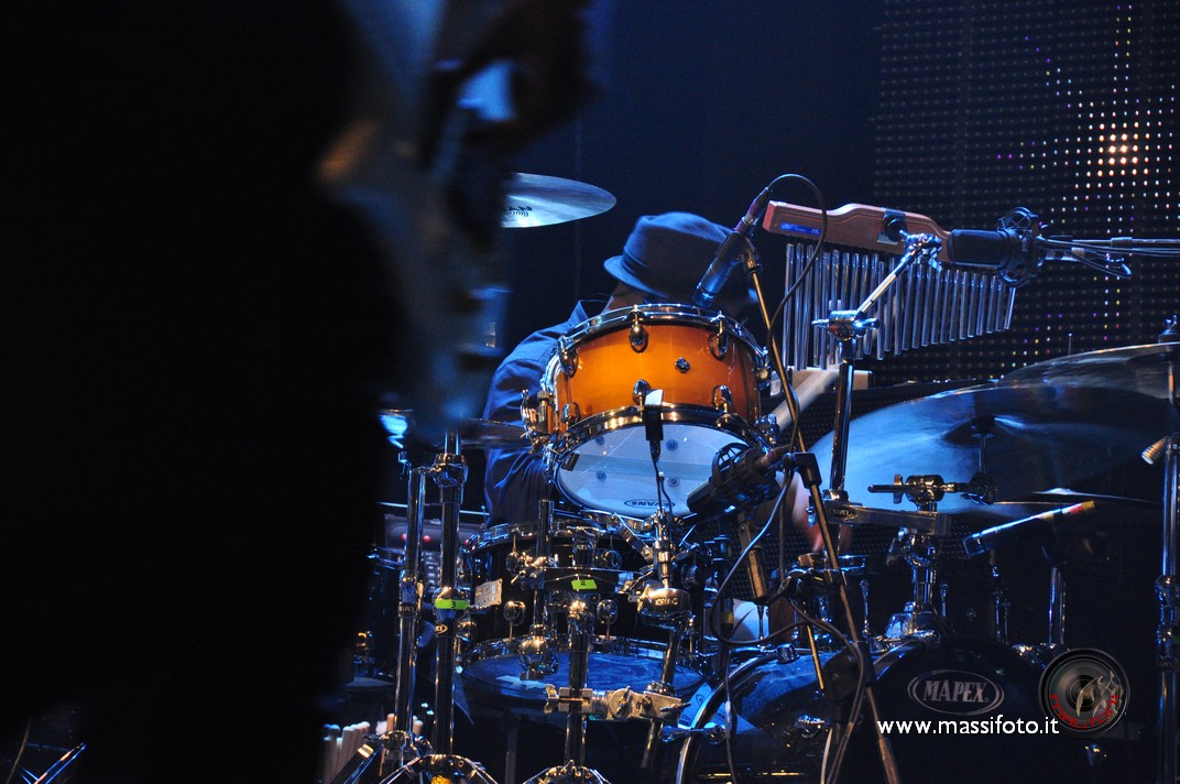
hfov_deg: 12.2
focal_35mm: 168
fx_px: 5500
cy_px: 392
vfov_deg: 8.2
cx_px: 590
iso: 1600
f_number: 8
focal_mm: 112
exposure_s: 1/45
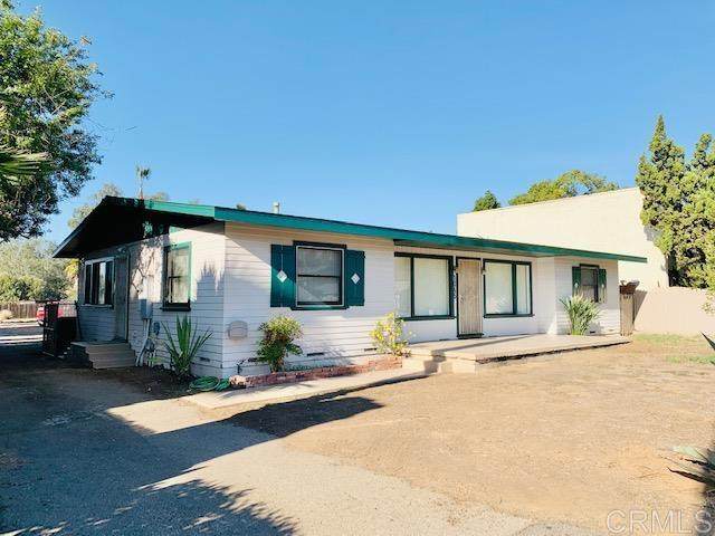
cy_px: 268
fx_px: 537
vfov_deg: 53.1
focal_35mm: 26
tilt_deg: +4.6
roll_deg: +0.1
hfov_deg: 67.3
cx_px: 358
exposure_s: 1/1992
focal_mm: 4.25
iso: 25
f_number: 1.8
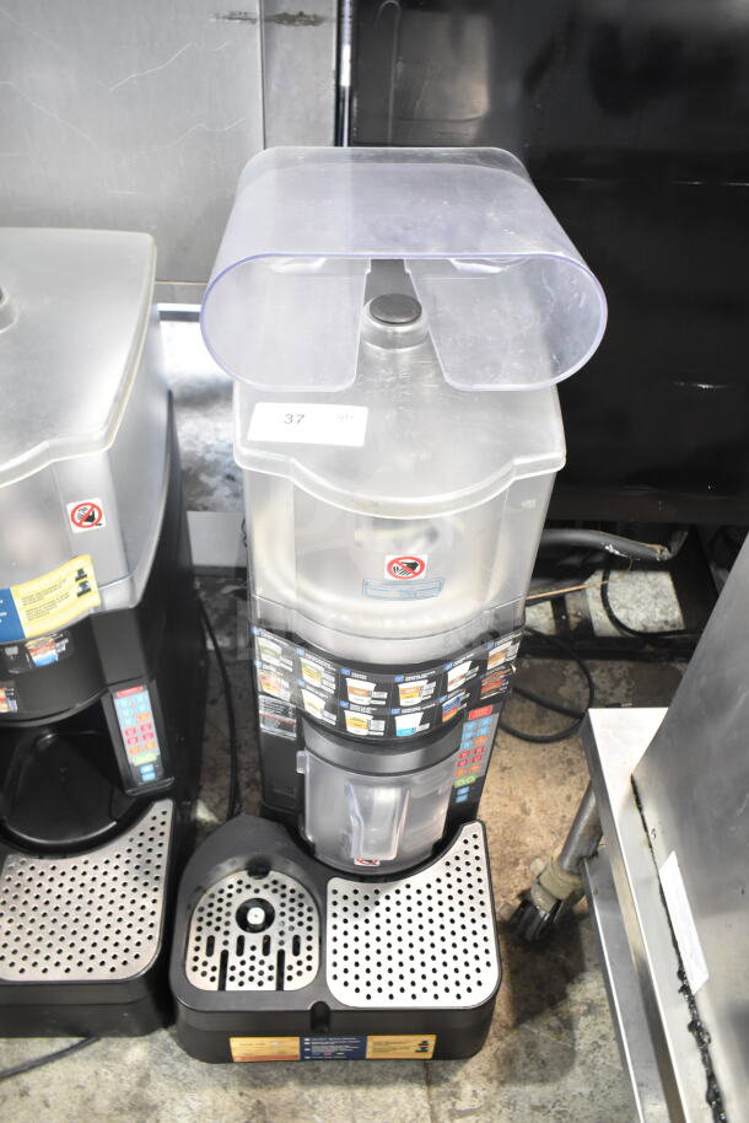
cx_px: 374
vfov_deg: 61.9
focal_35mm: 30
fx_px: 935
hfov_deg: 43.6
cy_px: 562
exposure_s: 1/60
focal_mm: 20
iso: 1600
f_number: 3.8
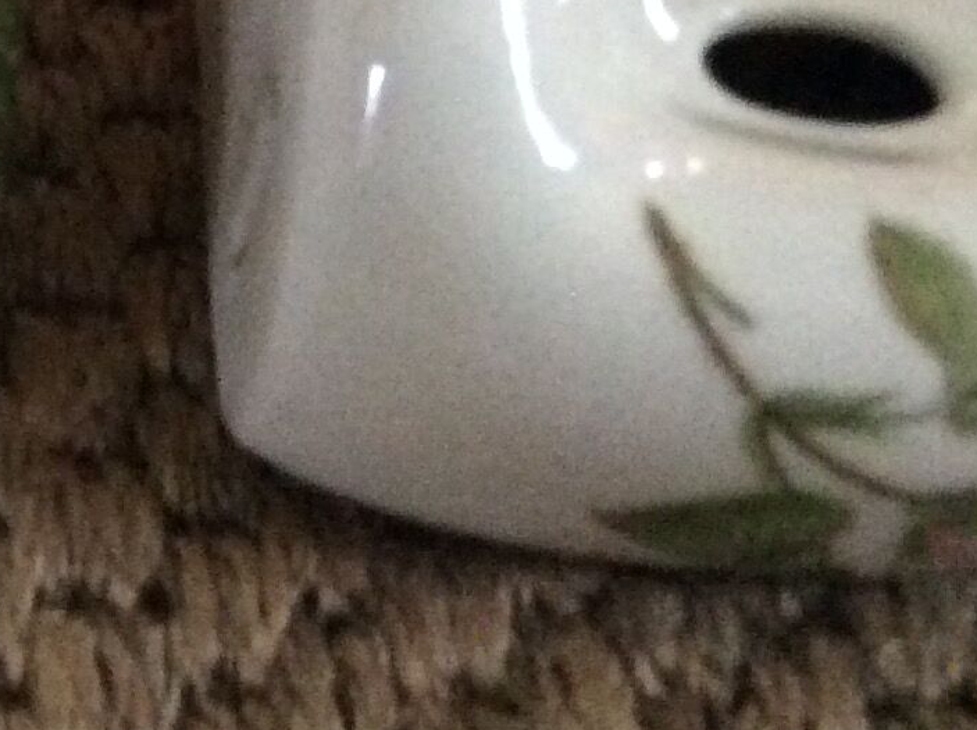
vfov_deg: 12.5
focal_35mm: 118
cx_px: -193
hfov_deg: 16.1
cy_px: 200
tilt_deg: -48.7
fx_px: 3325
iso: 320
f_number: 2.4
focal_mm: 3.3
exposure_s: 1/17
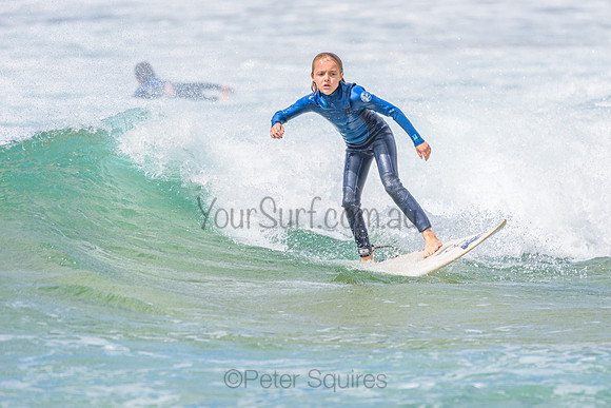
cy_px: 180
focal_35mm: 613
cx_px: 375
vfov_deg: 2.2
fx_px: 10411
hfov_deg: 3.4
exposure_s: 1/2000
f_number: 5.6
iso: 220
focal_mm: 500
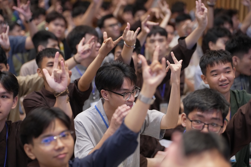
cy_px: 84
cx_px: 126
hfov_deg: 20.0
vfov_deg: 13.4
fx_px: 711
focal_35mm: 102
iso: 4000
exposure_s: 1/250
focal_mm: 102
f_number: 2.8
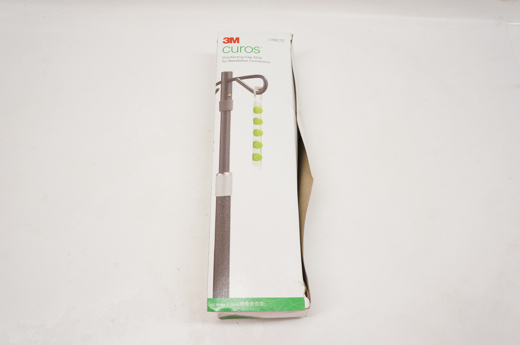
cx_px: 260
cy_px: 172
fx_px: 455
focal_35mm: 32
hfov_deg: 59.5
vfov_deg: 41.6
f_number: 7.1
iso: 800
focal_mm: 21
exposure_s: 1/125
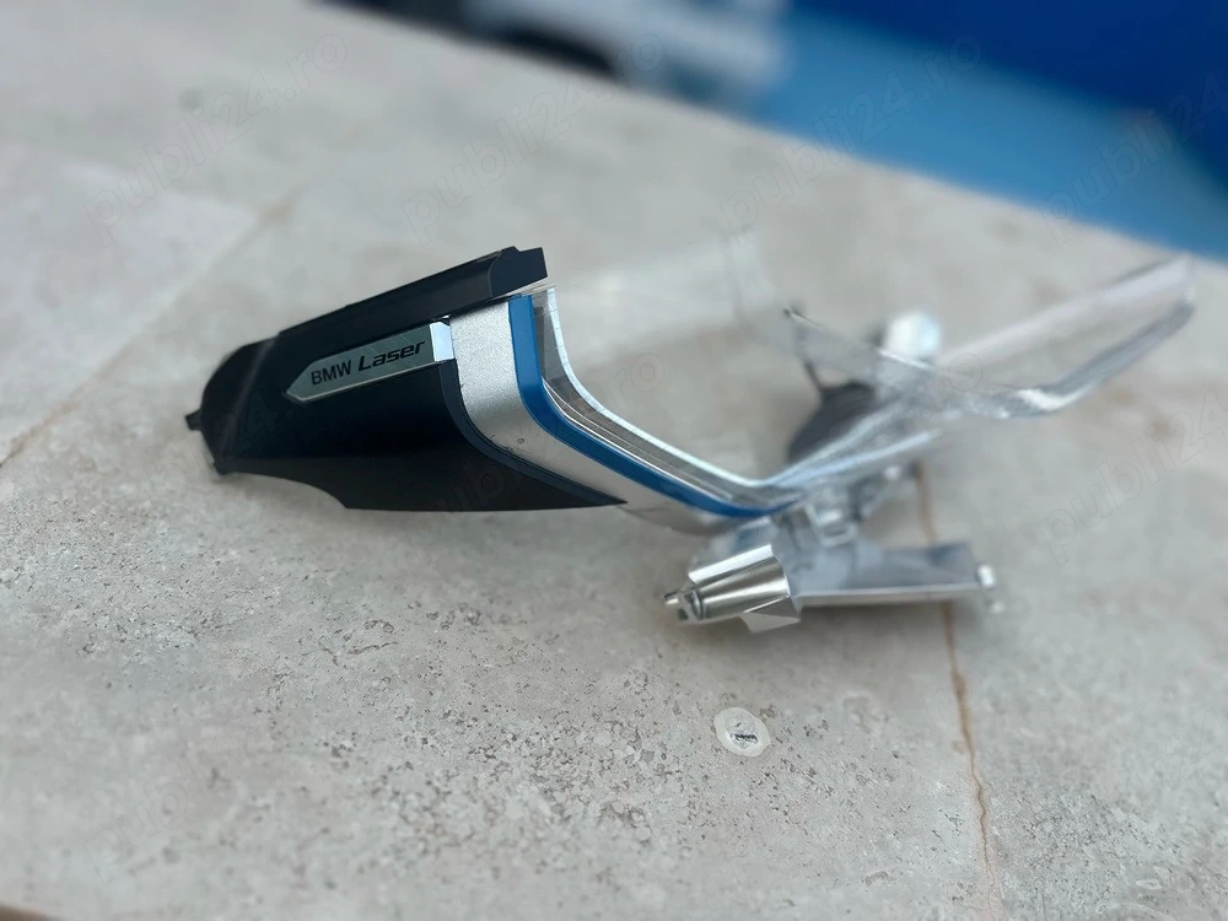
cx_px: 614
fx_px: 851
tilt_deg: -39.1
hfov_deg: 71.6
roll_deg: -15.8
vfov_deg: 56.8
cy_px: 460
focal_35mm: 24
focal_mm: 6.86
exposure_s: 1/368
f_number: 1.78
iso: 80
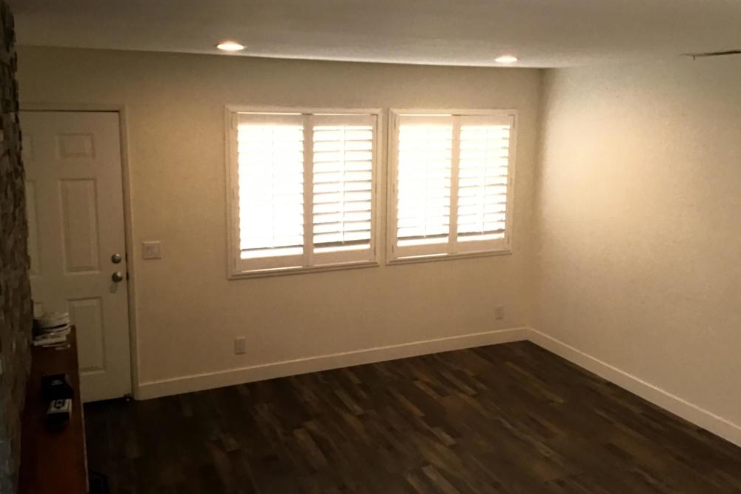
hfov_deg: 57.2
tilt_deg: -7.0
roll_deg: -0.8
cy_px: 223
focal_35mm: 33
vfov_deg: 39.9
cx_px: 373
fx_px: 679
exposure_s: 1/30
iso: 100
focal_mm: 3.3
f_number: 2.4
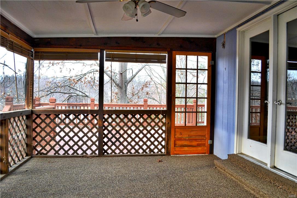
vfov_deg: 47.9
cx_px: 148
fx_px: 223
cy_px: 99
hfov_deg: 67.4
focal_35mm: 27
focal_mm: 18
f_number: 5
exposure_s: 1/100
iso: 400
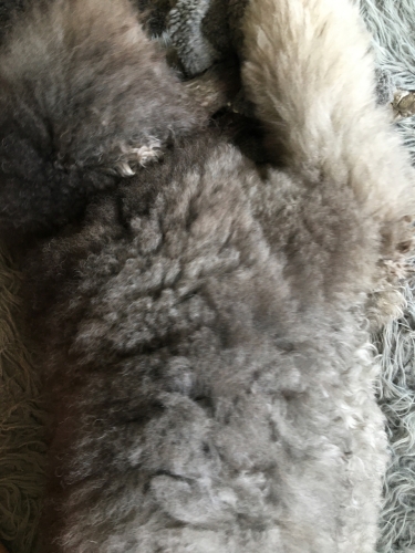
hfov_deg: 48.2
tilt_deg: -70.0
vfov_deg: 61.7
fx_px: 464
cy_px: 276
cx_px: 208
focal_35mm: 29
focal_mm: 4.15
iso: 80
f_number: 2.2
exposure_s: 1/30
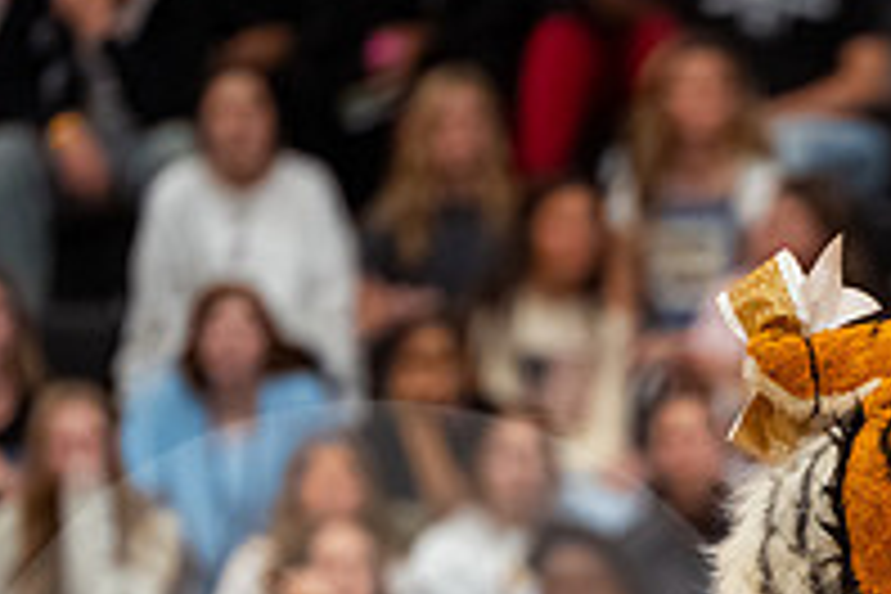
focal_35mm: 526
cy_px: 767
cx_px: 1174
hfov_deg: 3.9
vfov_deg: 2.6
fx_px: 13017
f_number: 3.2
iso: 3200
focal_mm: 180
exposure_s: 1/1000
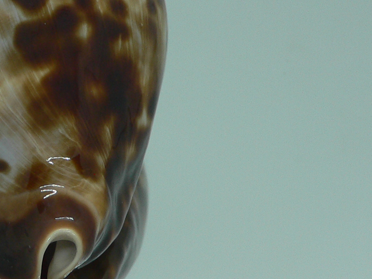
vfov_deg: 19.6
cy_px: 115
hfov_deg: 25.3
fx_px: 806
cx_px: 50
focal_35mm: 75
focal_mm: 4.6
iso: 80
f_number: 2.8
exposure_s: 1/60
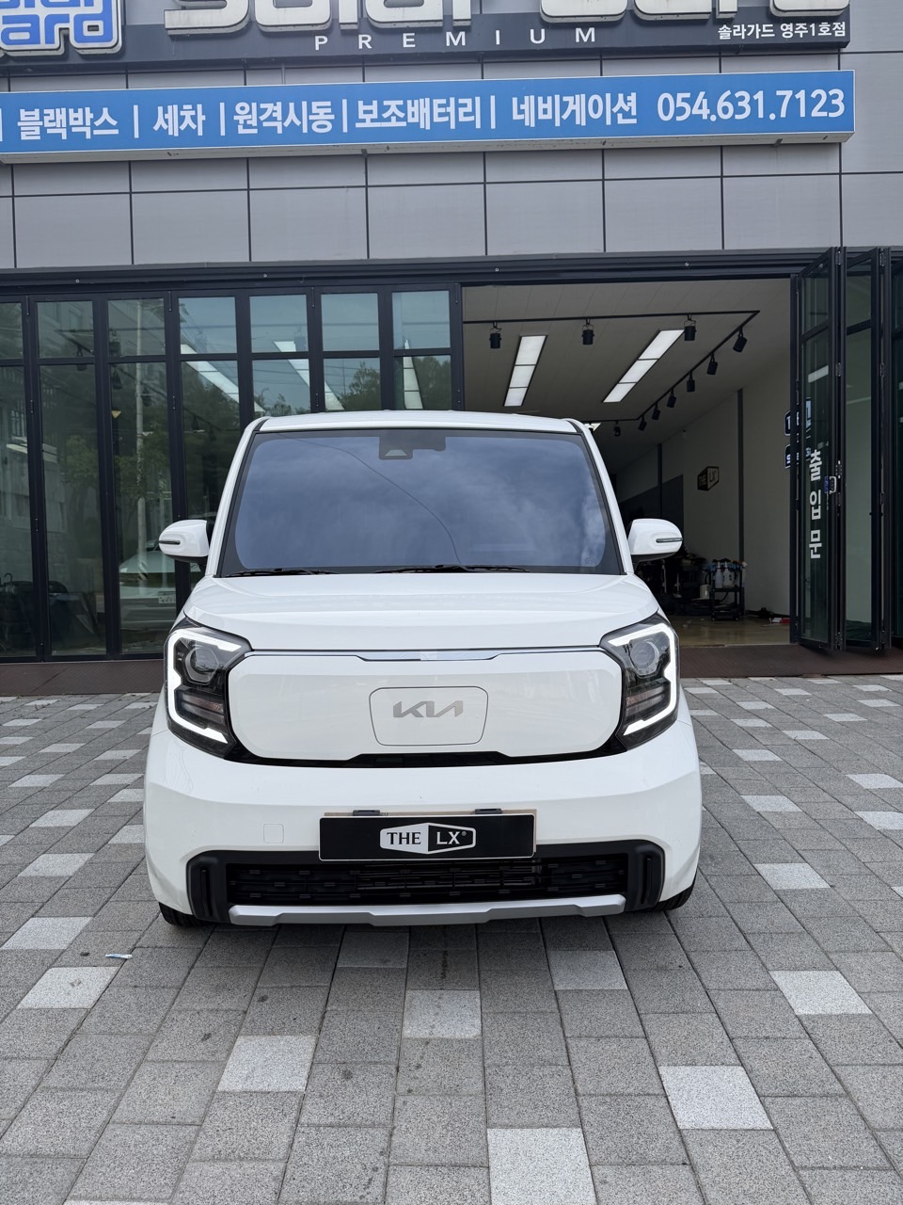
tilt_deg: -2.0
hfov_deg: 56.8
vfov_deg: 71.6
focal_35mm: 24
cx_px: 452
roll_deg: +1.2
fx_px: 835
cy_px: 602
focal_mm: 6.76
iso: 80
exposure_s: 1/2370
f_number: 1.78
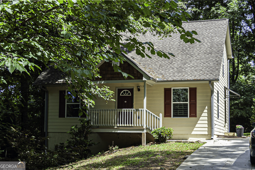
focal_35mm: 60
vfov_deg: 22.6
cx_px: 128
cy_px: 85
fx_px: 425
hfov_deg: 33.4
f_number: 8
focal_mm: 40
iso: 200
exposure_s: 1/180
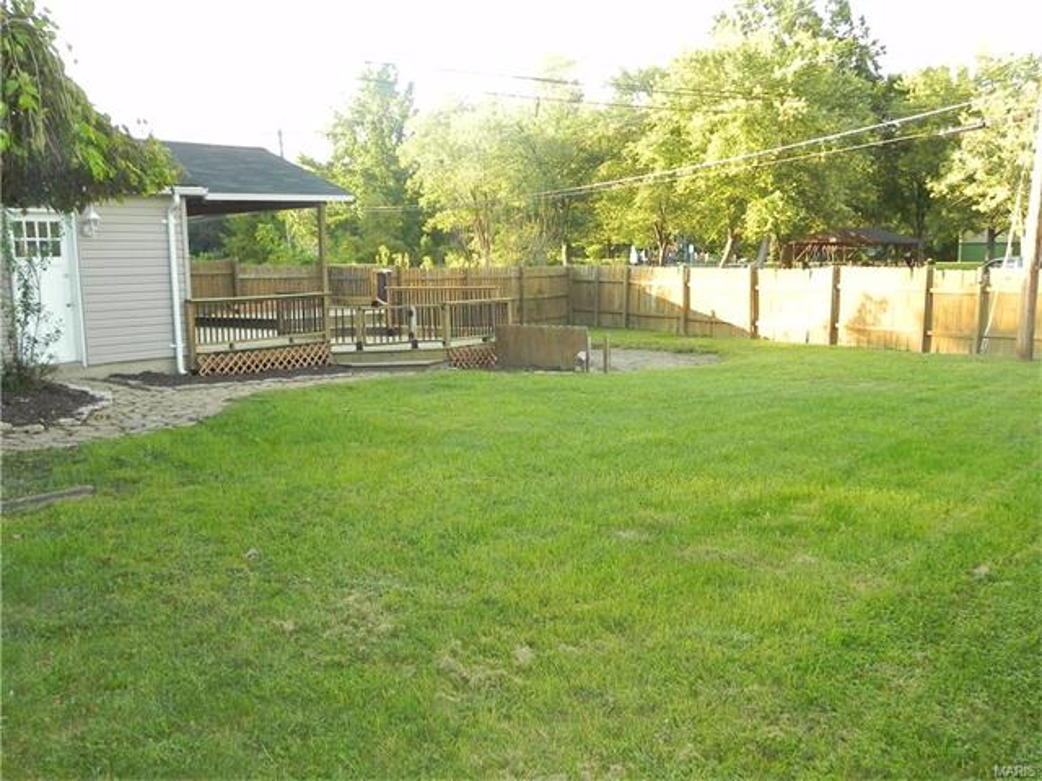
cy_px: 390
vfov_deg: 42.9
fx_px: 993
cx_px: 521
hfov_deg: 55.4
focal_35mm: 33
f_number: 3.5
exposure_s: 1/131
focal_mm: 5.9
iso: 224
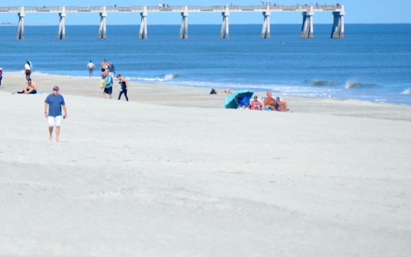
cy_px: 27
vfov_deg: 2.0
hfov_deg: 3.2
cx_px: 29
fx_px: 7459
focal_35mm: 666
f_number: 6.3
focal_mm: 200
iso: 100
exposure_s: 1/640
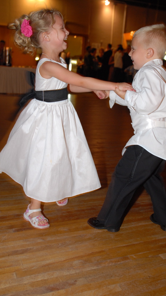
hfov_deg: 31.2
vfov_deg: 52.8
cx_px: 86
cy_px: 148
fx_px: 298
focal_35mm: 38
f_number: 2.8
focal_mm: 24
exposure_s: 1/20
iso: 400
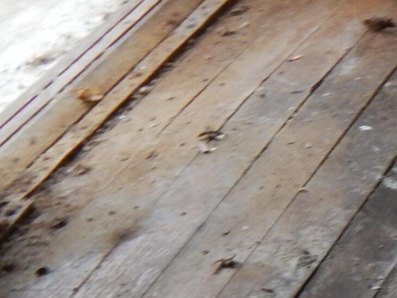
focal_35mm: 197
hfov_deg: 9.5
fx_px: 2259
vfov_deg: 7.3
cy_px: 549
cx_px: 741
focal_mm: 8.6
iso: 400
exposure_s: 1/25
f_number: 3.7
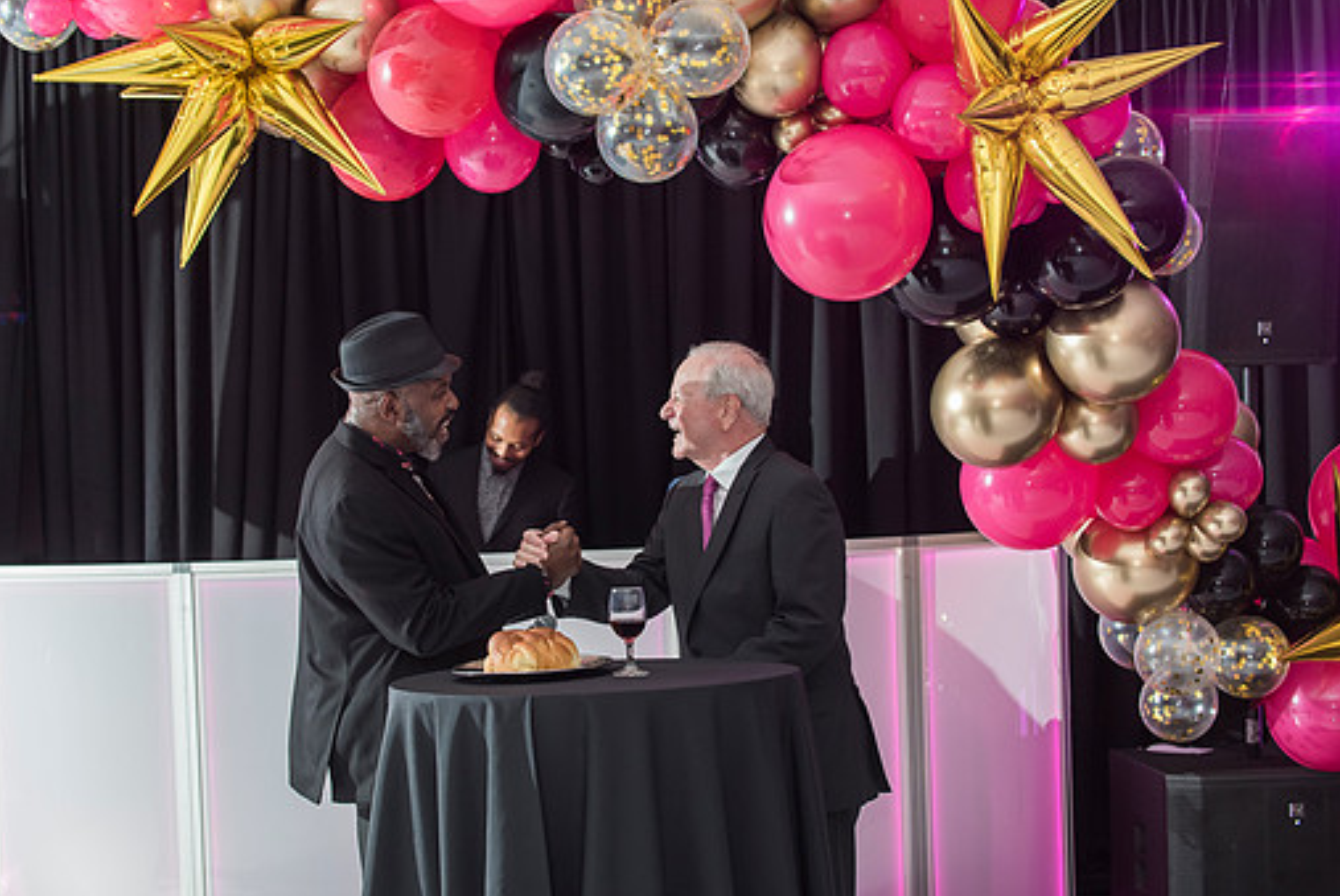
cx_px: 608
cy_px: 477
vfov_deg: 17.1
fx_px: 2980
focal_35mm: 80
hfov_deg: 25.3
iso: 1000
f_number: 4.5
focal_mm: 70
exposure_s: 1/100
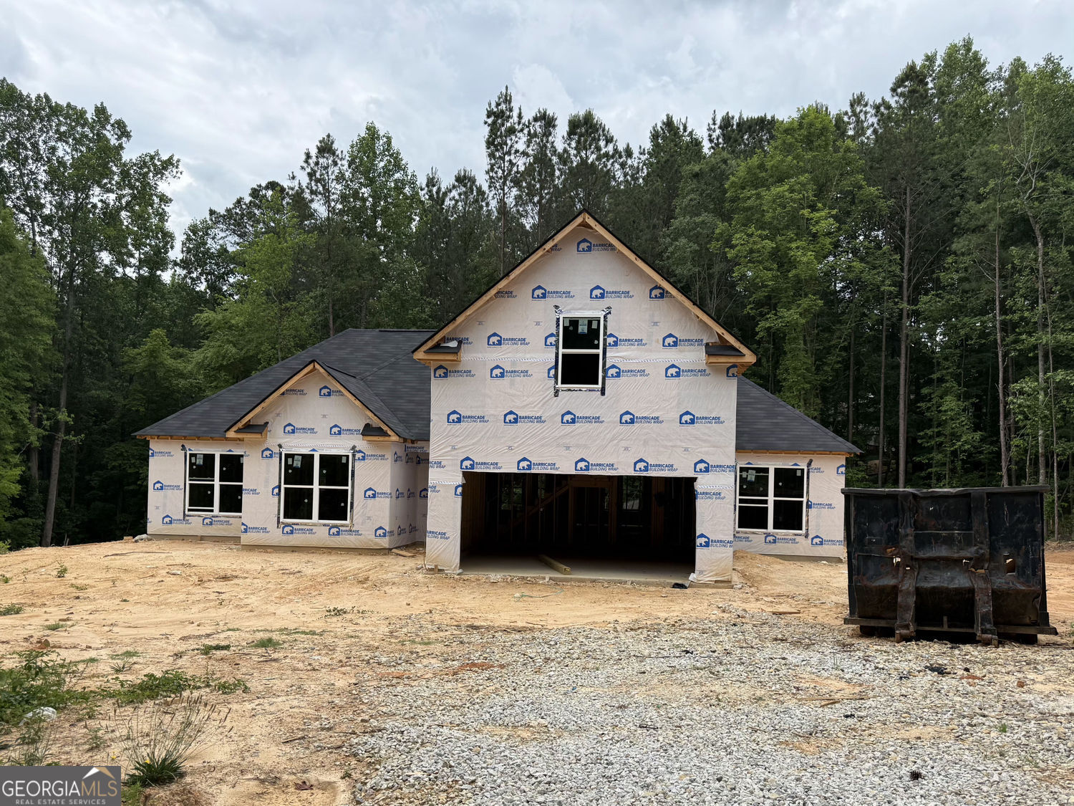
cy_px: 403
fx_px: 745
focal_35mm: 24
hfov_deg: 71.6
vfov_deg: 56.8
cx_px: 537
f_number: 1.78
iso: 100
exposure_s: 1/3333
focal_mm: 6.76
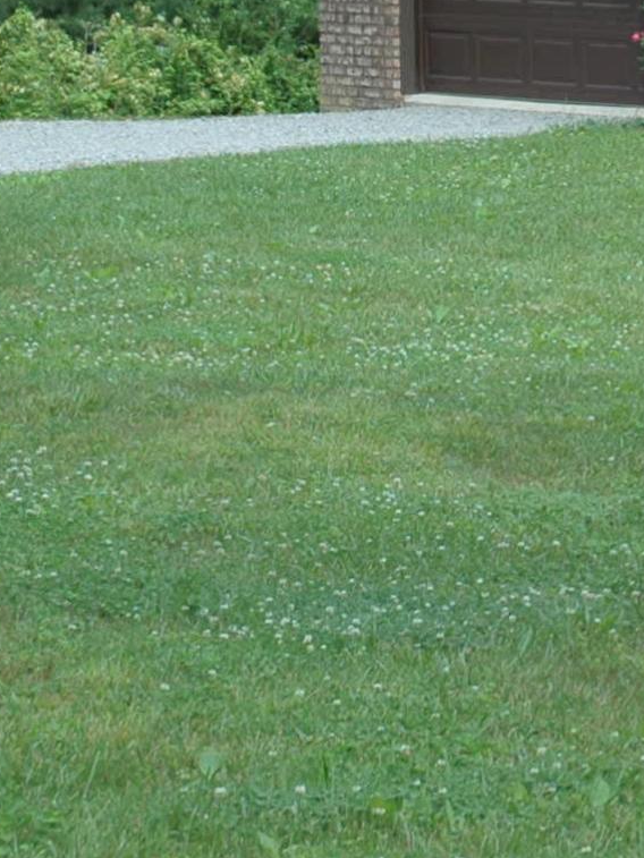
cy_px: -223
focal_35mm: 200
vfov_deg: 9.7
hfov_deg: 7.0
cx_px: 1629
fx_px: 4957
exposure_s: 1/200
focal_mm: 35
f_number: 7.1
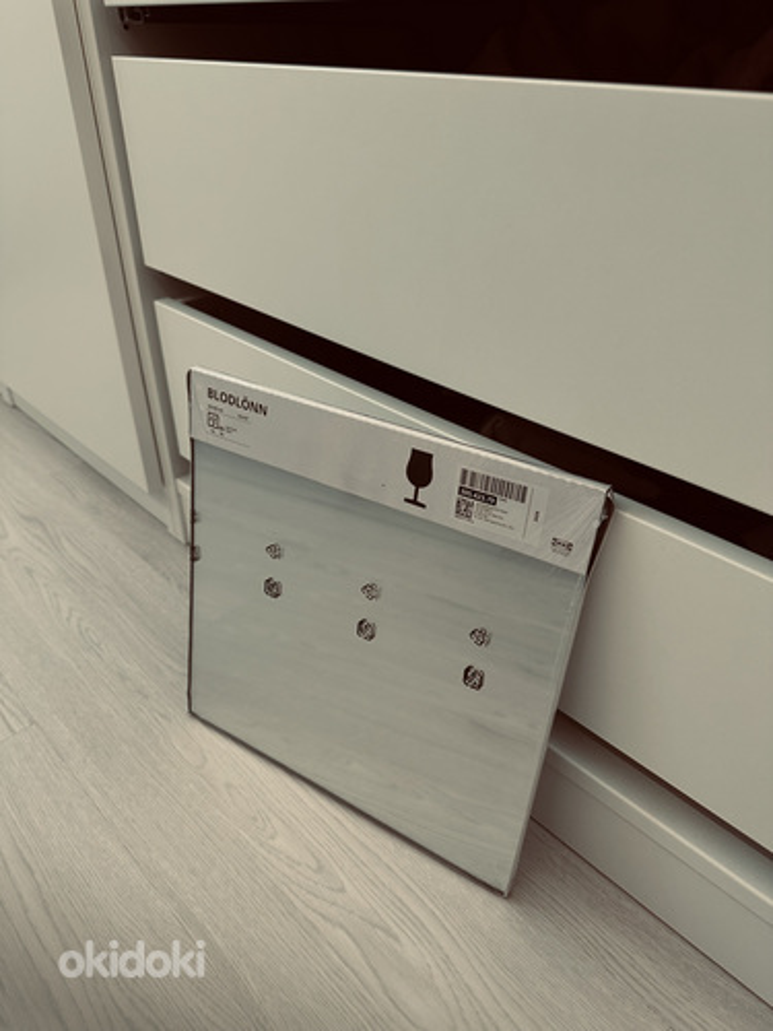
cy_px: 516
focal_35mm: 24
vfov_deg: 71.6
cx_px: 386
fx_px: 715
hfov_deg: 56.8
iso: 125
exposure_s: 1/100
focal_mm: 6.86
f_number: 1.78
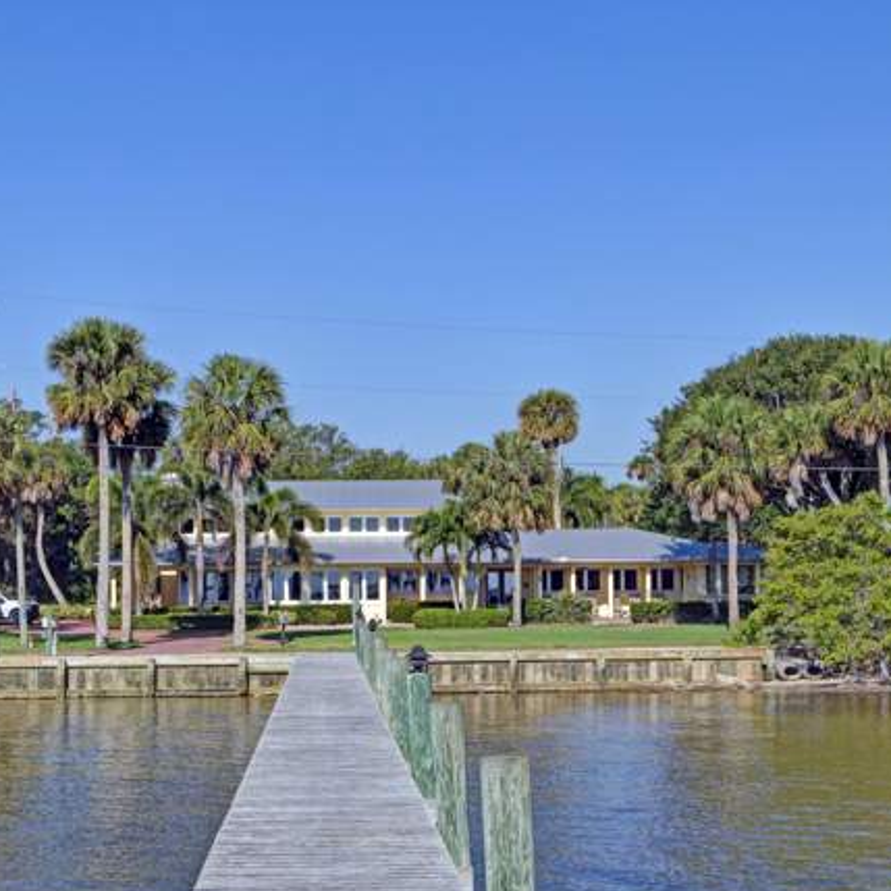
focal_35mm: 57
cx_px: 355
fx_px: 1660
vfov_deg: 30.0
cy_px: 503
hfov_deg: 30.0
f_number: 8
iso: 200
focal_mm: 24
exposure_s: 1/800
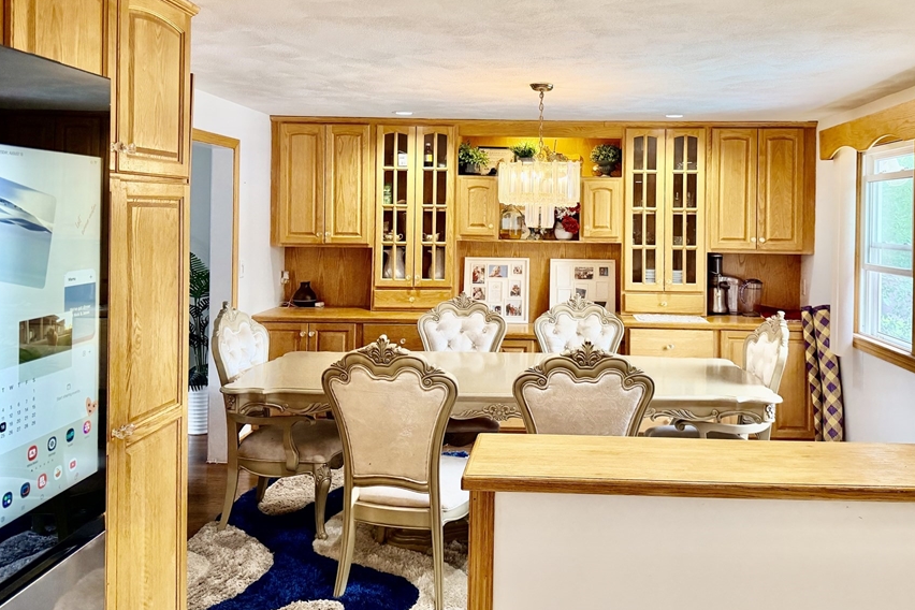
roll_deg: -1.3
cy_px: 220
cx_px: 534
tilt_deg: -1.3
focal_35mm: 30
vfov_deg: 43.2
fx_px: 762
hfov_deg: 61.6
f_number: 1.78
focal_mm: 6.76
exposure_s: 1/120
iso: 250
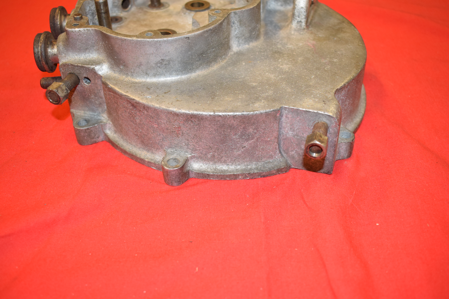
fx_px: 468
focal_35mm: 38
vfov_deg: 35.5
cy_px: 150
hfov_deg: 51.3
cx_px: 224
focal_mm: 25
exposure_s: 1/60
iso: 800
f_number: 5
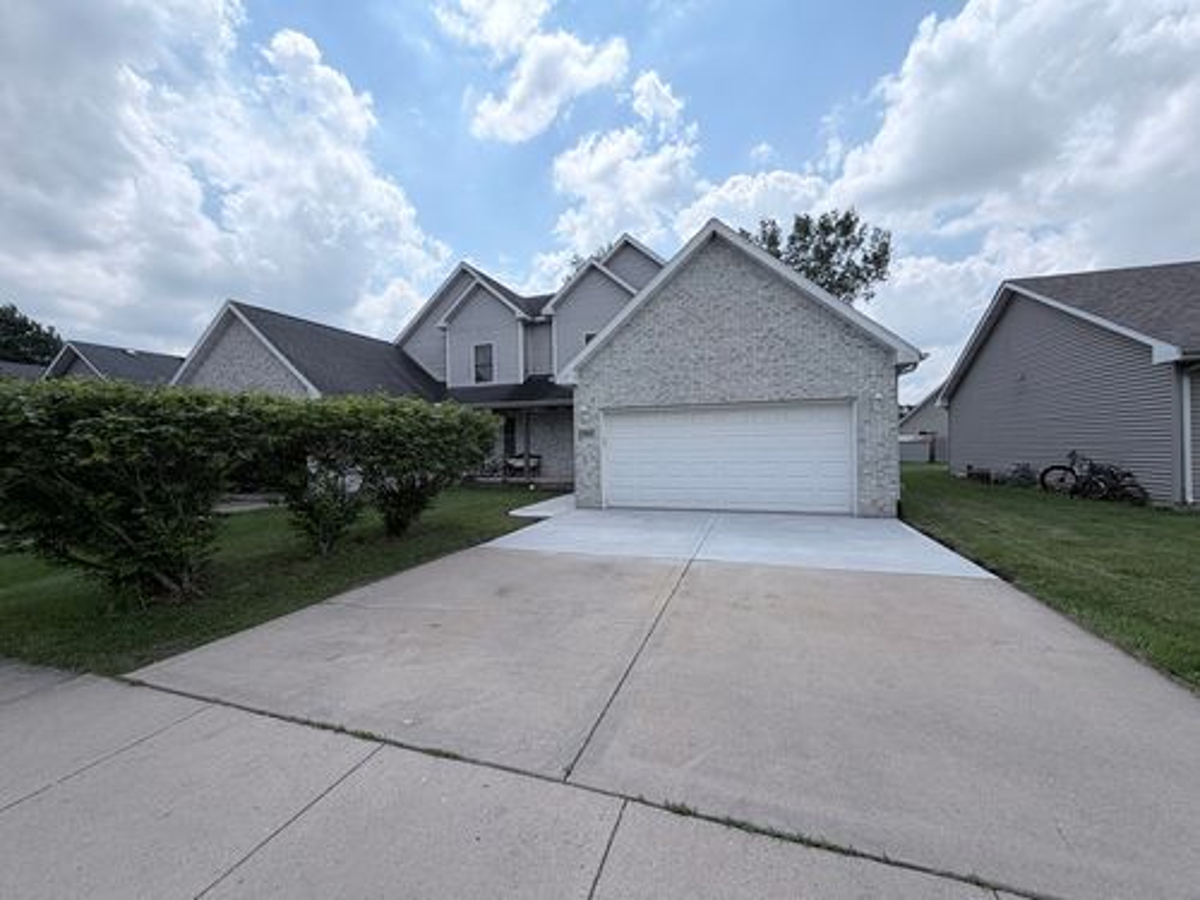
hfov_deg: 102.1
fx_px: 485
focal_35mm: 14
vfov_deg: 85.7
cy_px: 450
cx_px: 600
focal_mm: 2.22
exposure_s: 1/1698
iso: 20
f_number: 2.2
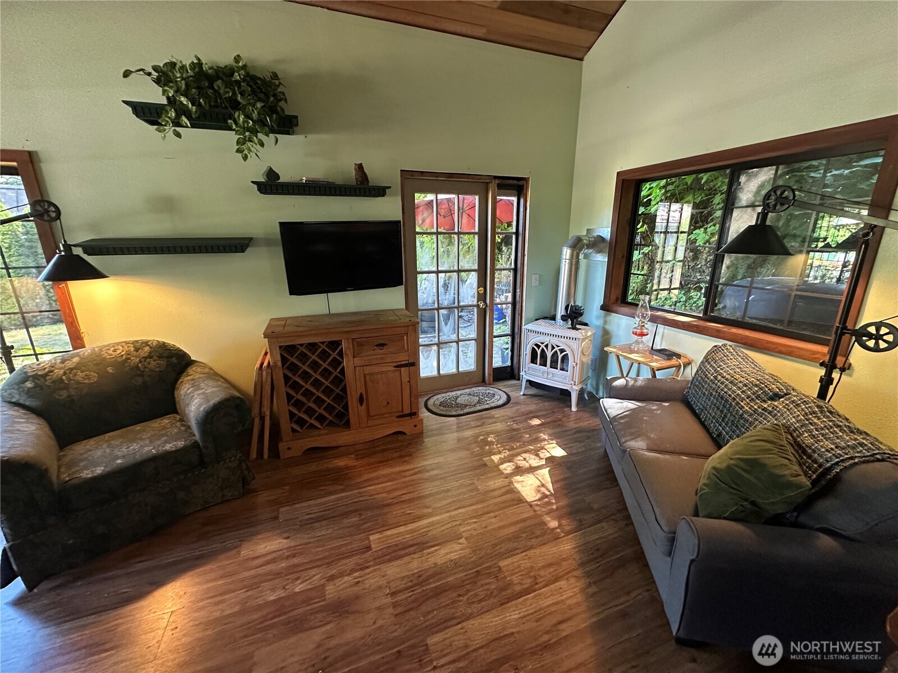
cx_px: 449
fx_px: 363
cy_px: 336
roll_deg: +0.7
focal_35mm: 14
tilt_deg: -15.7
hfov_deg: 102.1
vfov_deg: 85.7
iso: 640
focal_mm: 2.22
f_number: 2.2
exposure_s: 1/60
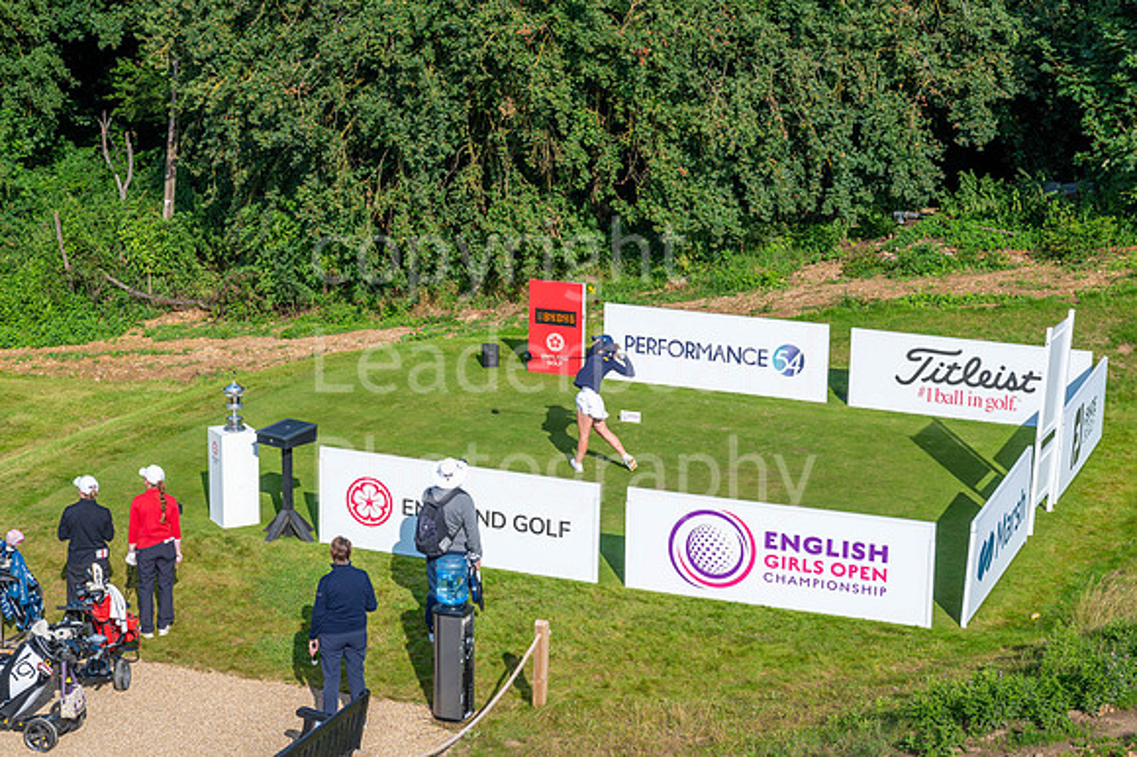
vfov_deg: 17.9
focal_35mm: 76
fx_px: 2400
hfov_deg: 26.7
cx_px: 575
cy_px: 411
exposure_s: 1/640
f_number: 6.3
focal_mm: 70
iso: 125
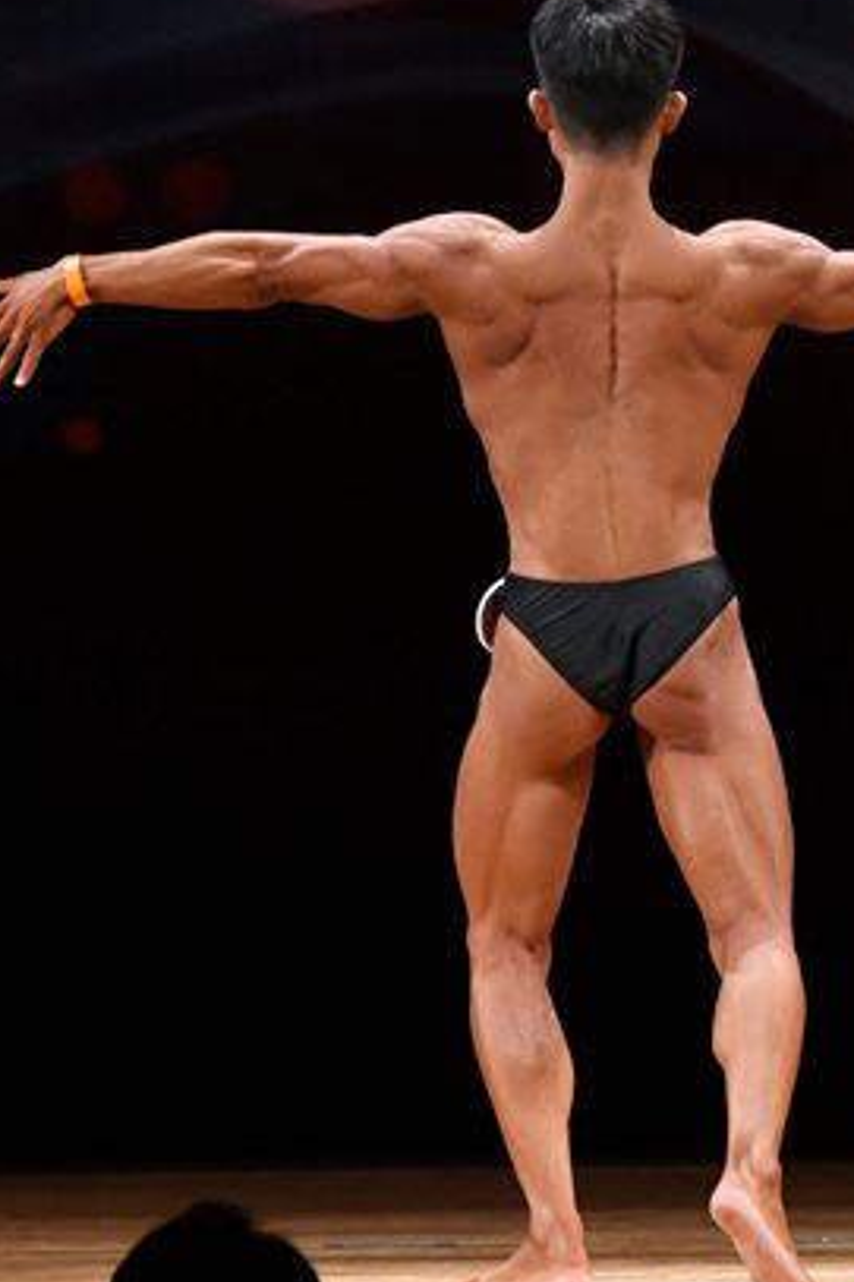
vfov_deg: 4.5
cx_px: 808
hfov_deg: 3.0
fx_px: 16274
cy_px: 712
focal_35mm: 457
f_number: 5.6
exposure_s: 1/400
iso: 3200
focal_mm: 160
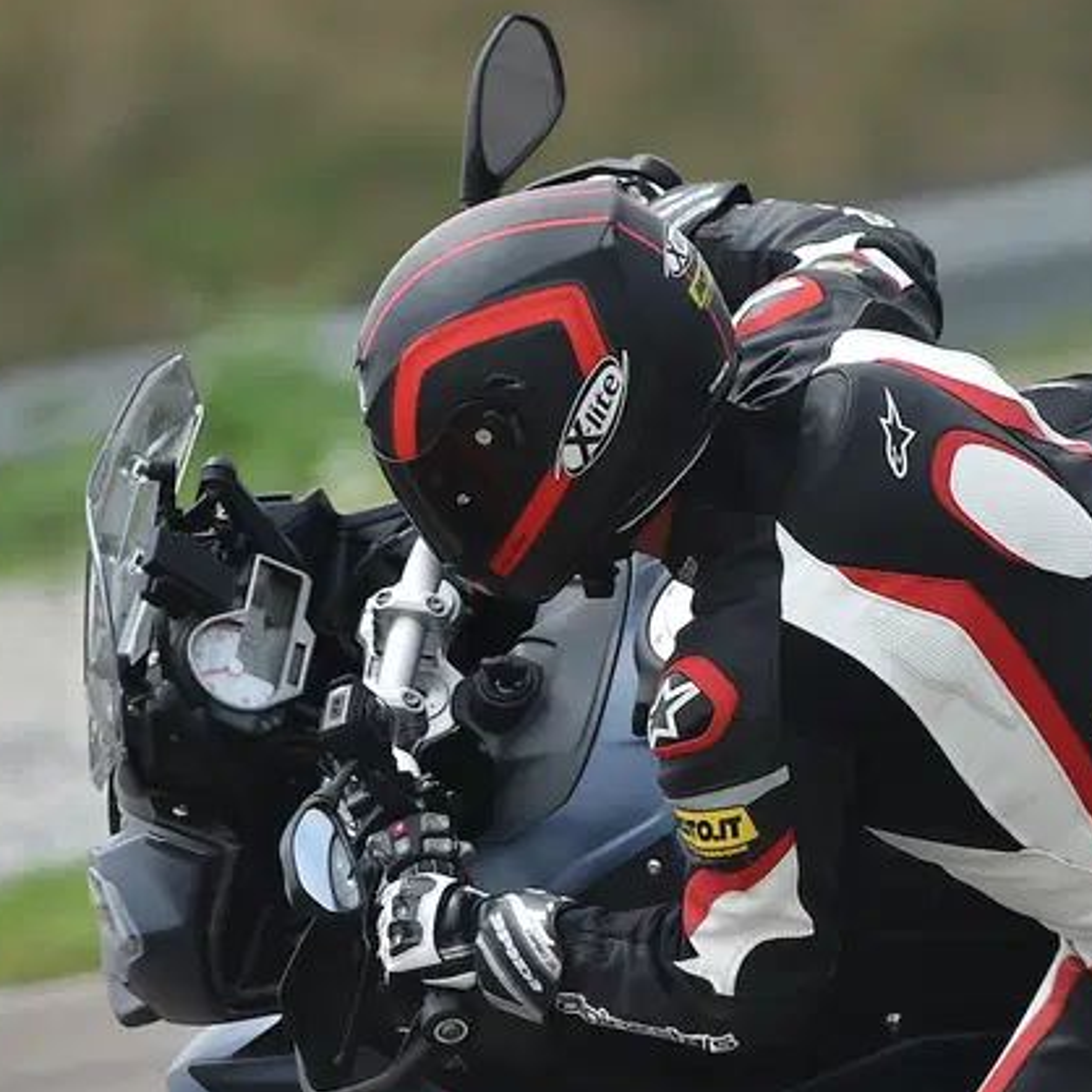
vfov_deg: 1.2
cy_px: 699
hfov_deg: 1.2
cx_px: 1277
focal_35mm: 1464
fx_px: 52251
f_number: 7.1
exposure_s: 1/1000
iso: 160
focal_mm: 600
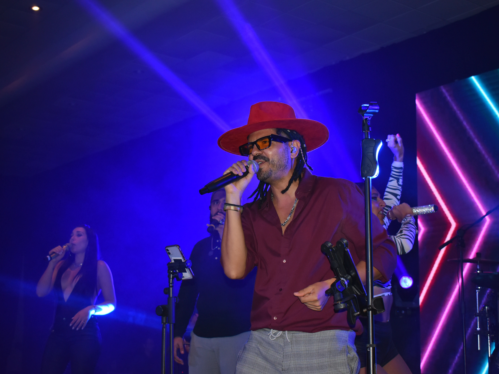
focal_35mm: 56
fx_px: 807
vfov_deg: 26.1
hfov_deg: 34.3
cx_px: 256
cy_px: 190
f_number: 4.5
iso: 800
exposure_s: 1/200
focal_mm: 34
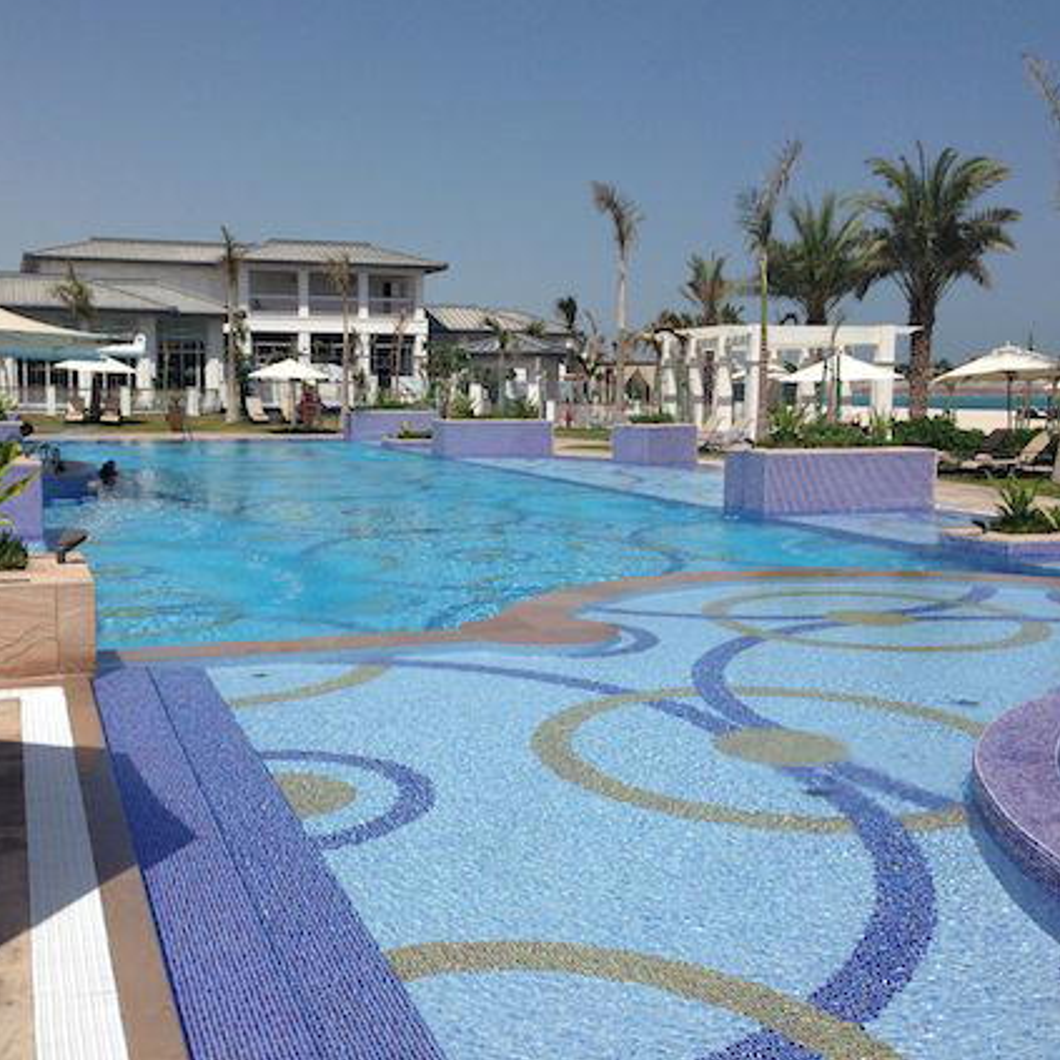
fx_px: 1386
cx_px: 466
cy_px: 525
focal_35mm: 40
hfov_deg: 41.8
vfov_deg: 41.9
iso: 50
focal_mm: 4.12
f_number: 2.4
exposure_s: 1/3876
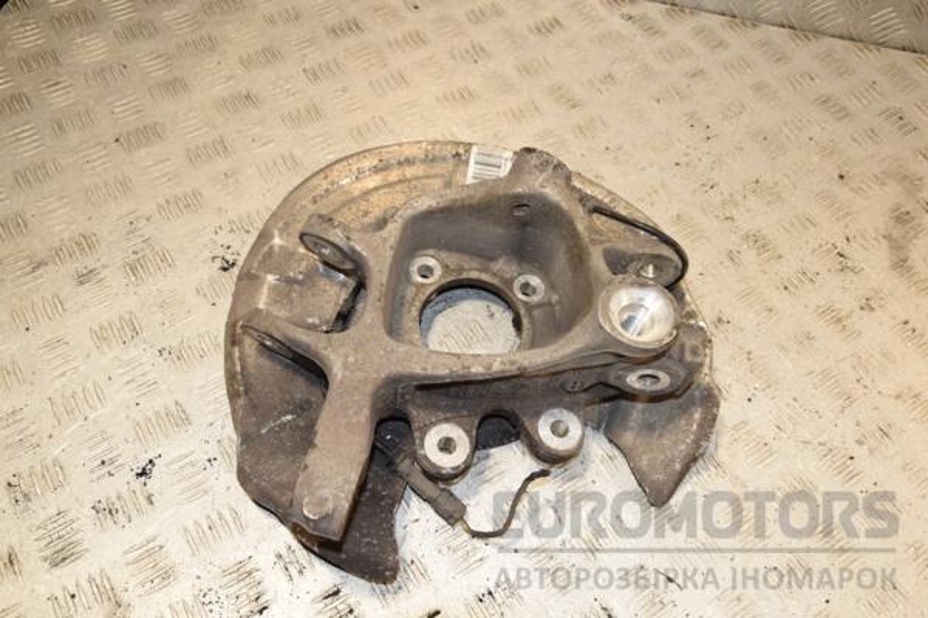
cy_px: 309
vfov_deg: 40.0
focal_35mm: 33
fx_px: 851
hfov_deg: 57.2
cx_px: 464
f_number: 9
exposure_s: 1/200
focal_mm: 22
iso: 800
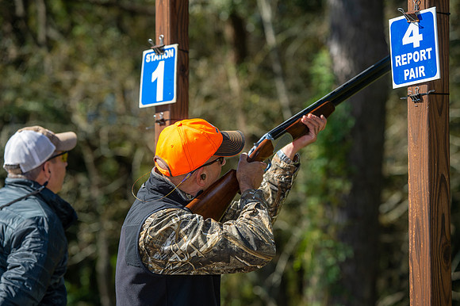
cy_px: 153
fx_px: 1660
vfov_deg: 10.5
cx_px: 230
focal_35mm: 130
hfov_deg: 15.8
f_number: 4.5
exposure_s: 1/640
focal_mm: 130
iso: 125
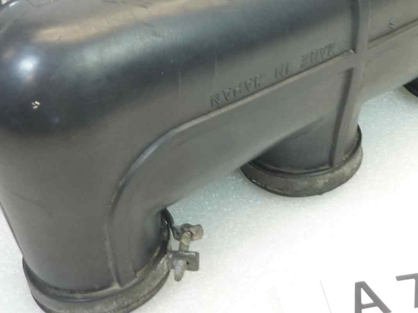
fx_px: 724
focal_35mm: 60
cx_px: 262
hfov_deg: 32.0
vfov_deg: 23.7
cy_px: 25
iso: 125
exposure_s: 1/10
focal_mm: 4.1
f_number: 3.3
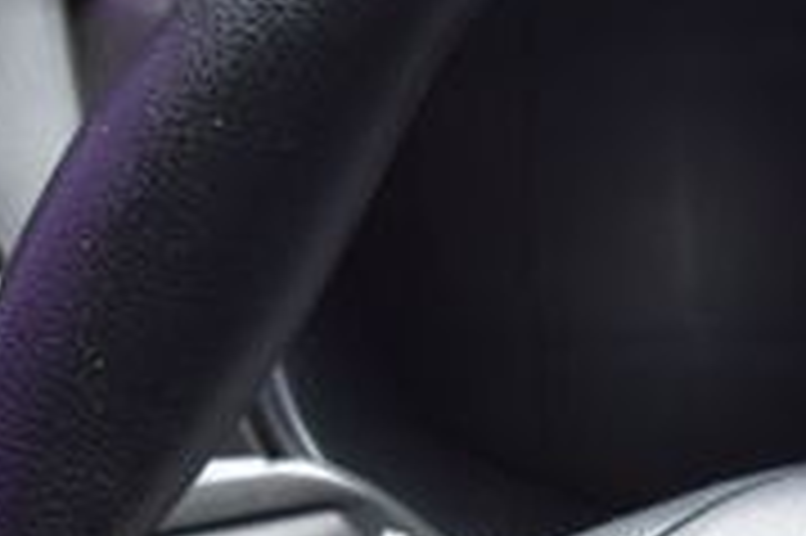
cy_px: 833
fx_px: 4809
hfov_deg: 9.3
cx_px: 1261
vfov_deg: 6.3
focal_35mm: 215
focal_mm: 40
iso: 720
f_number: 6.3
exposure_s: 1/15
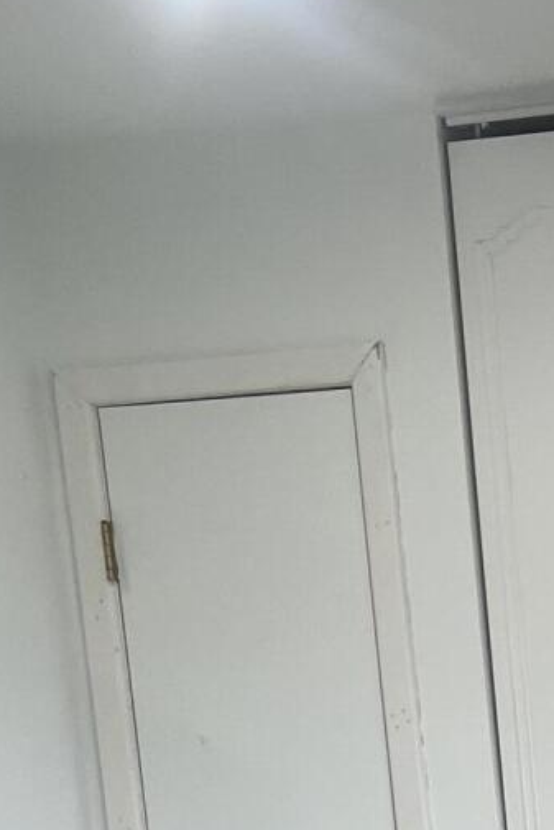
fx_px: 2468
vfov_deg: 17.4
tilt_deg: -9.0
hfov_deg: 11.4
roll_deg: +2.0
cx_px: 1161
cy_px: 1201
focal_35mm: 107
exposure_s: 1/120
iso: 80
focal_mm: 5.7
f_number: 1.5
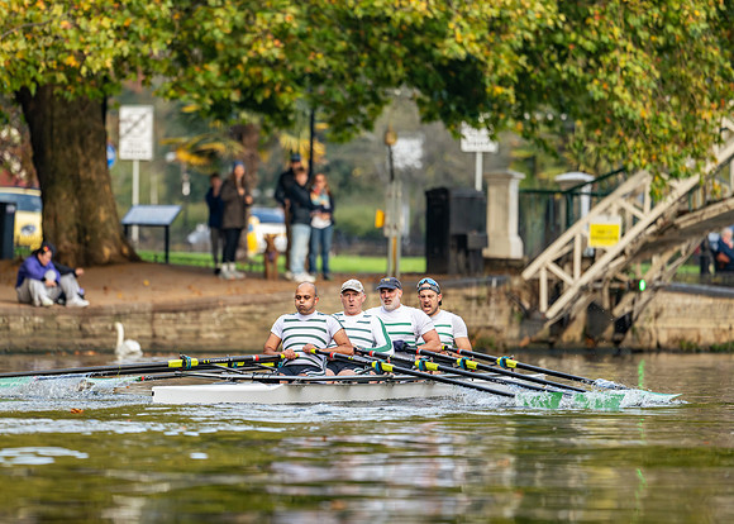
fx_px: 9180
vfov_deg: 3.3
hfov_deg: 4.6
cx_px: 340
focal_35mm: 440
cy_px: 263
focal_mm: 400
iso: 3200
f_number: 4.5
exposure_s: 1/2500
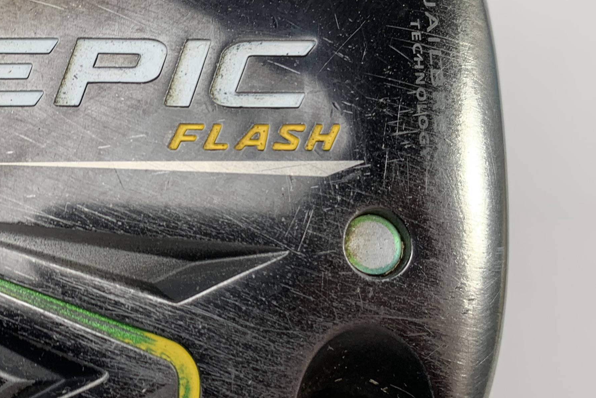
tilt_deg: -77.2
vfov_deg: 22.2
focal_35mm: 61
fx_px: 1010
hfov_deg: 31.8
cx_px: 99
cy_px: 140
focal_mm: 4.25
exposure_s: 1/147
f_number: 1.8
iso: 25
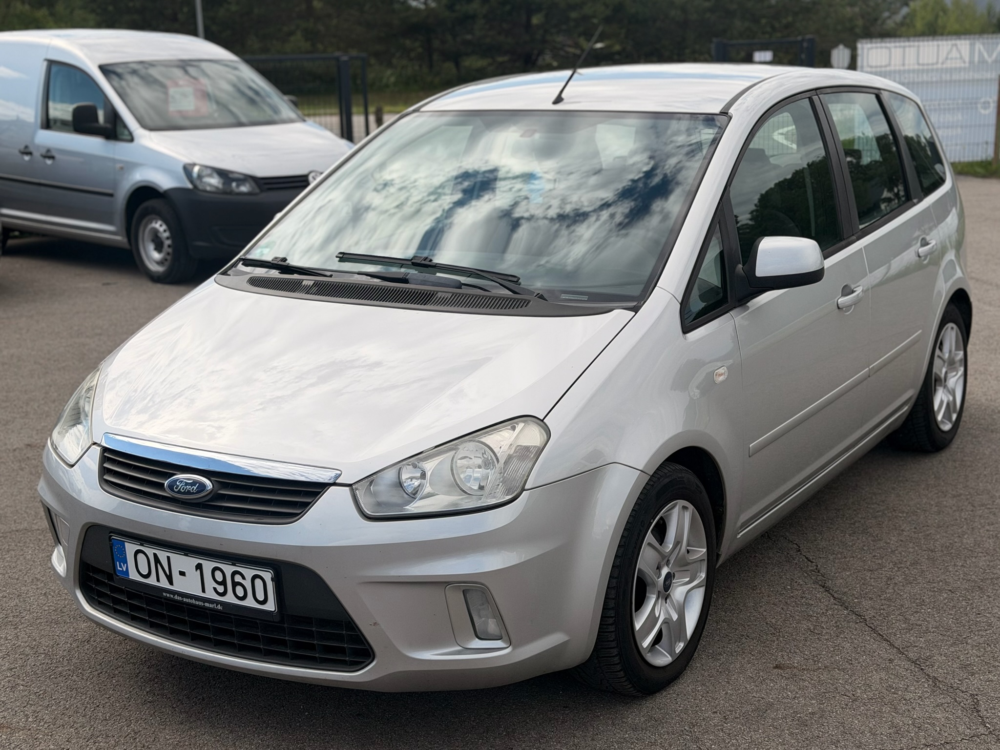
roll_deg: -0.8
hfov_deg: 39.7
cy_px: 375
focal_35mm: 48
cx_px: 500
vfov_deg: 30.3
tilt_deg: -12.9
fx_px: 1387
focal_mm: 6.76
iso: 64
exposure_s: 1/5587
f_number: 1.78
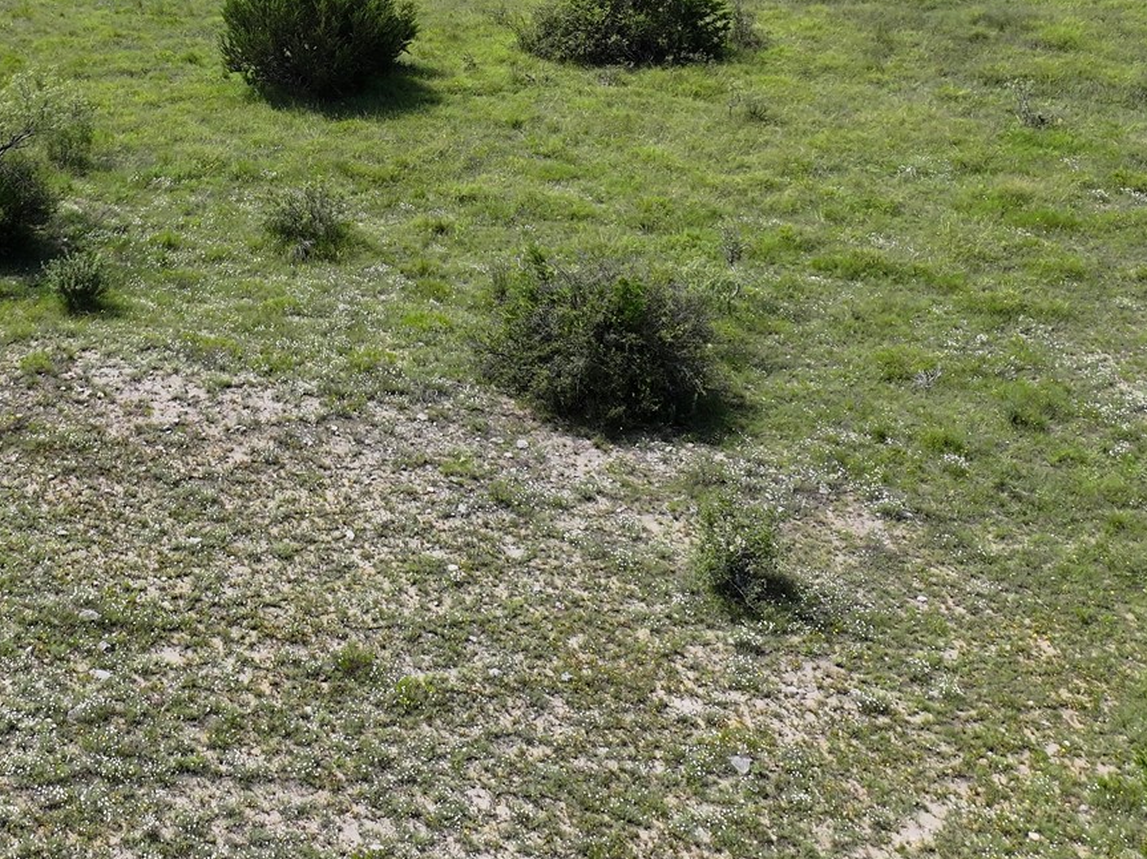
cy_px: 33
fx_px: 1887
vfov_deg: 24.6
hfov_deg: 33.1
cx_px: 269
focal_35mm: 57
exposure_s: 1/2500
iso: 210
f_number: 2.8
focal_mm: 12.29
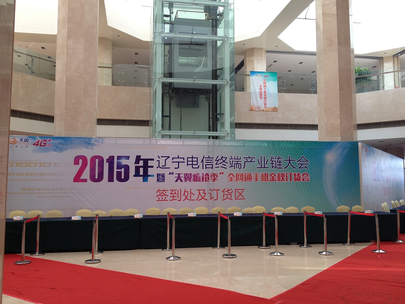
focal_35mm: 35
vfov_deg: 40.7
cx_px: 202
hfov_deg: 52.6
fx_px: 409
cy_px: 152
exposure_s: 1/60
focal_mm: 4.28
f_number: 2.4
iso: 50
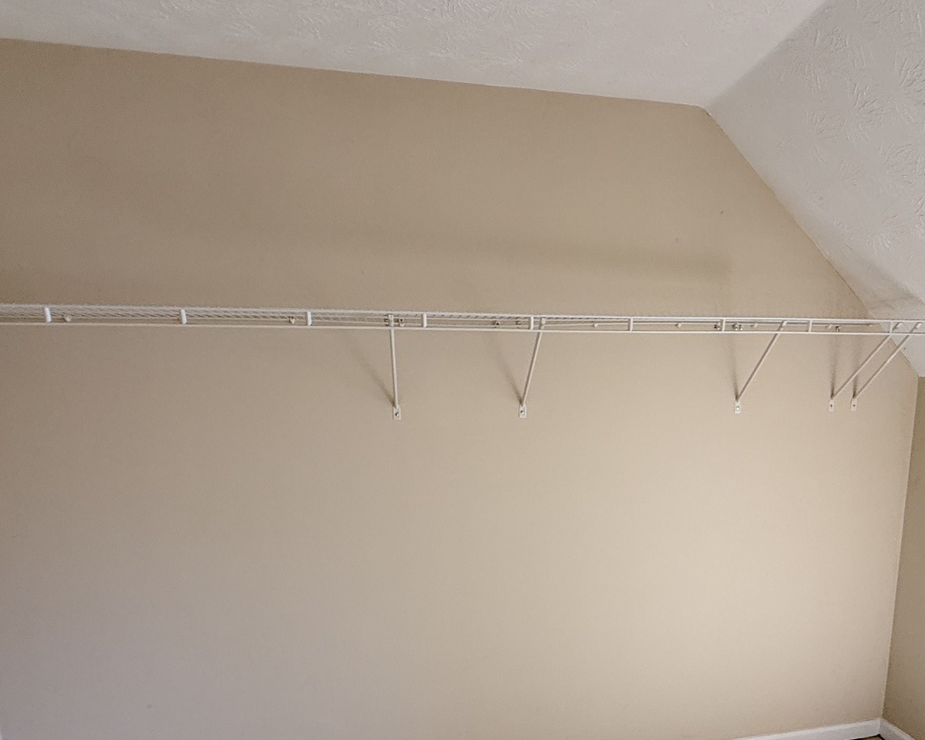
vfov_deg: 56.2
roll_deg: -0.7
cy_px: 546
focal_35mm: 24
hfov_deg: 69.4
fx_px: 657
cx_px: 565
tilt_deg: -15.9
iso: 160
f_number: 2.2
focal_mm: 2.22
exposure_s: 1/120
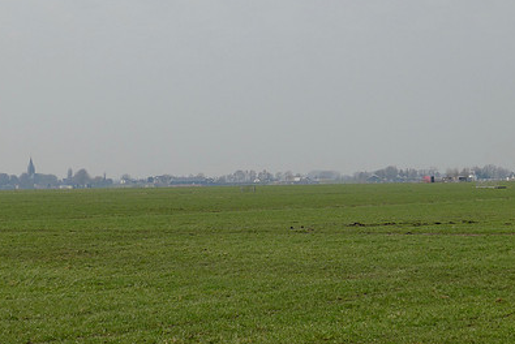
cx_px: 223
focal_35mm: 110
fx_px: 1575
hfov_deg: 18.6
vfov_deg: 12.5
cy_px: 196
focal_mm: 16
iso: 80
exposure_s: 1/1300
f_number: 3.1
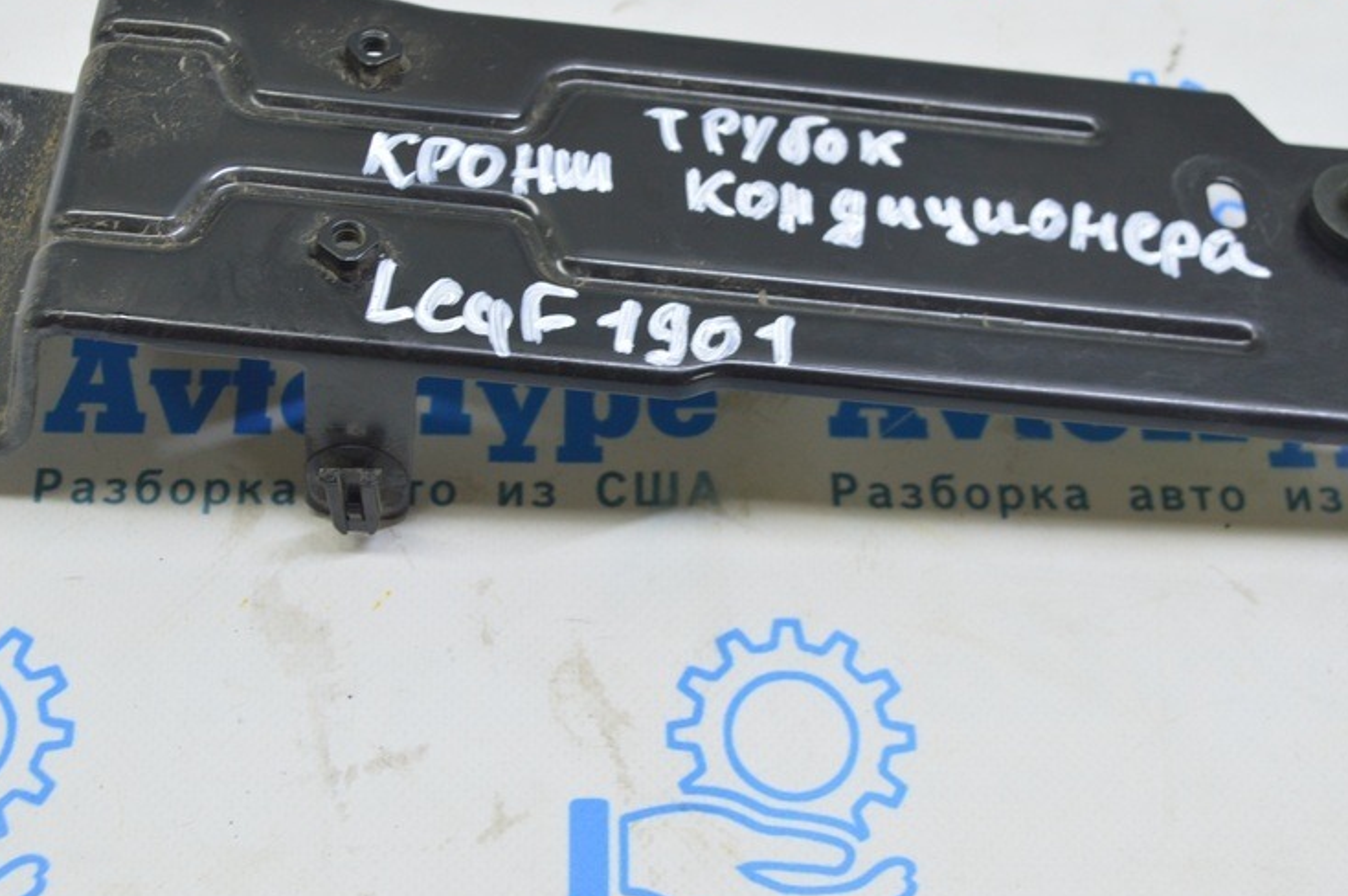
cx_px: 595
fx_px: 2271
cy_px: 341
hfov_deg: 33.0
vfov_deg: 22.3
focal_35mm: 61
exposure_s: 1/20
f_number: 5.6
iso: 400
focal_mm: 29
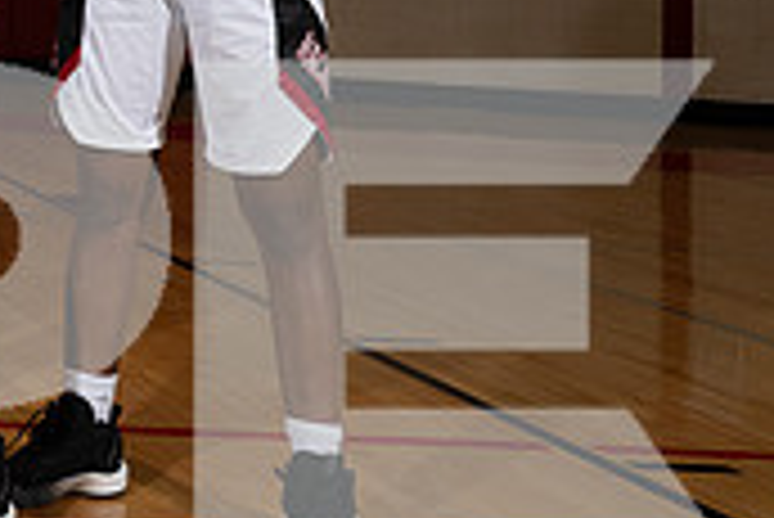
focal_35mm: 81
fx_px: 1743
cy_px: -245
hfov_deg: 20.9
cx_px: -418
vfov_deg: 15.6
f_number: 8
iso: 800
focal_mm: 24
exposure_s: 1/250
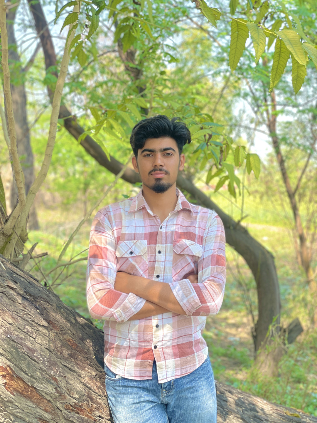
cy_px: 212
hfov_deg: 28.0
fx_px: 635
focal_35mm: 52
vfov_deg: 36.8
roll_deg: +1.4
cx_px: 158
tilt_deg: -2.8
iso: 32
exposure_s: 1/235
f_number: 2
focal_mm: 6
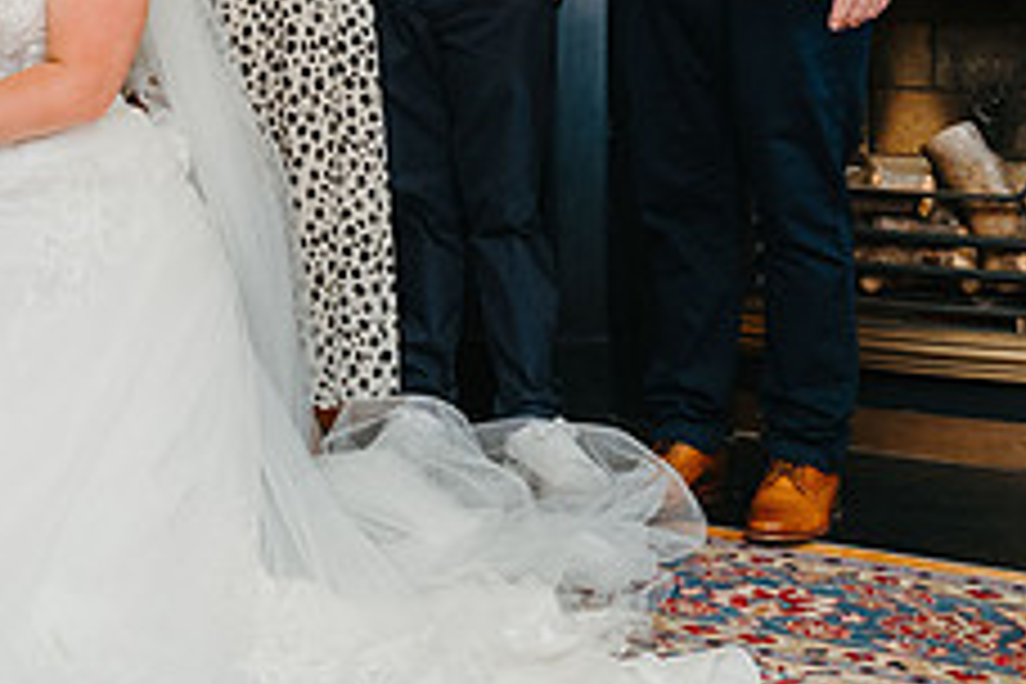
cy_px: 69
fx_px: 2137
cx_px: 184
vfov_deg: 17.9
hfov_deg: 26.4
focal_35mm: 75
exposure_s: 1/160
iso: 2500
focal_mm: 28
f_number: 2.8
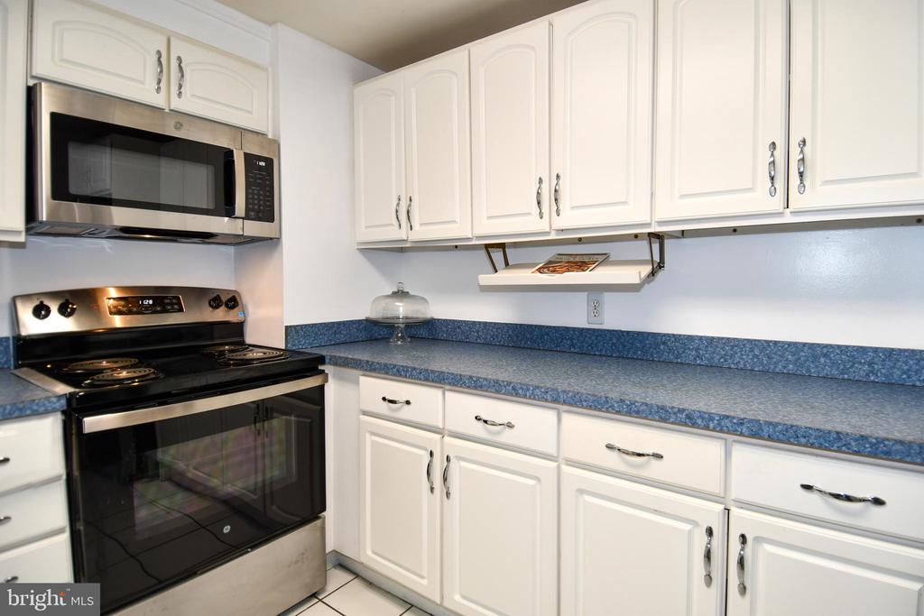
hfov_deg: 90.0
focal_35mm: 18
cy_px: 308
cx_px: 462
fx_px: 462
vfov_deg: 67.4
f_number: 4
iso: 320
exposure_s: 1/60
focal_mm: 12
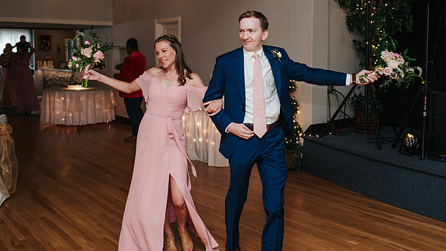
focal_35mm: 41
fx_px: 485
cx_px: 243
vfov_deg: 28.8
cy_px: 90
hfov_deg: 49.4
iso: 1000
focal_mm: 35
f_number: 3.2
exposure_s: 1/200
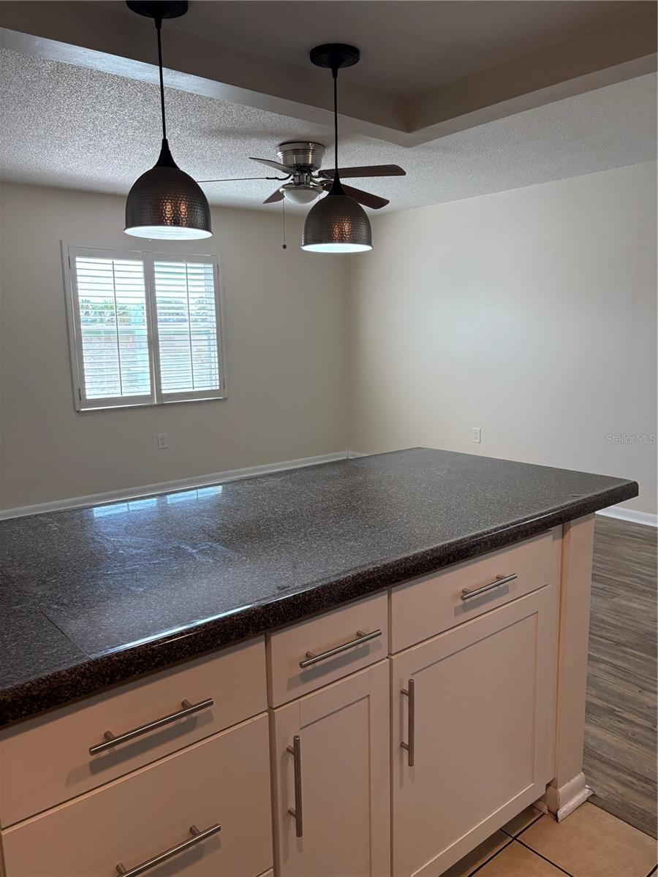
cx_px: 329
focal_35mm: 26
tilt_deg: -9.1
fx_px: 659
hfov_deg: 53.1
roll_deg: +0.8
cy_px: 438
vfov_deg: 67.3
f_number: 1.6
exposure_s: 1/162
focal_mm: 5.96
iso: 125
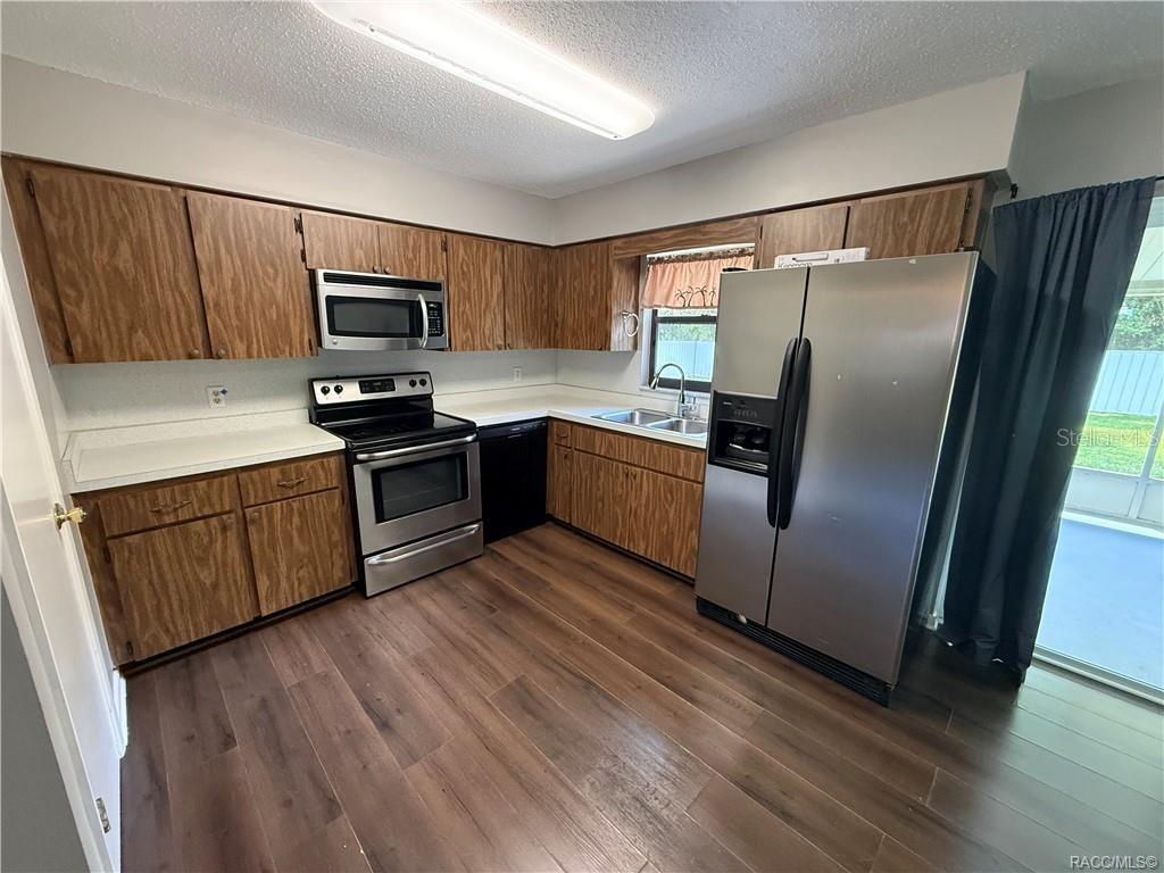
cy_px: 436
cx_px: 582
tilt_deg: -13.4
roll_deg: -0.3
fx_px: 471
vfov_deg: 85.7
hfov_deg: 102.1
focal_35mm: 14
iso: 500
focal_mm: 2.22
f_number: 2.2
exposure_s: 1/60
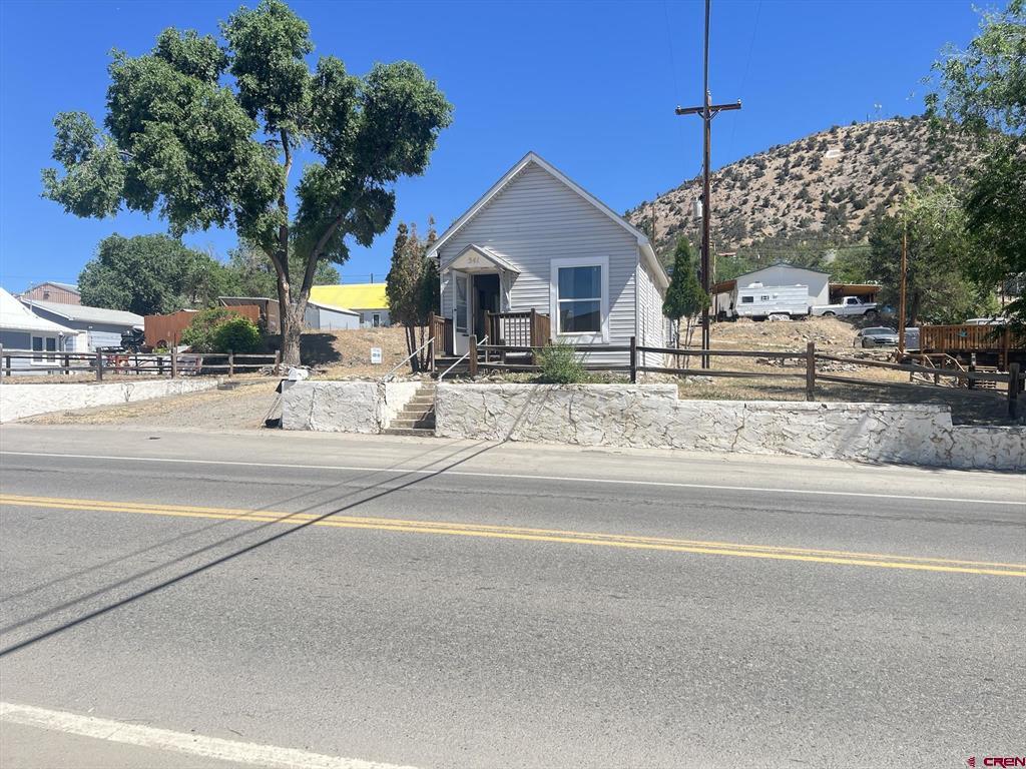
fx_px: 771
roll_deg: +0.1
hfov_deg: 67.3
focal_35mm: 26
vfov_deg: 53.1
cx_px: 513
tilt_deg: +0.1
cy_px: 384
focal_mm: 5.1
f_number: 1.6
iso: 50
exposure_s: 1/2024
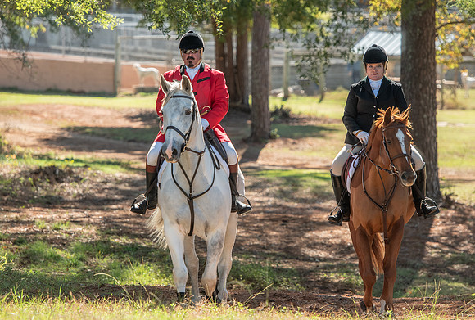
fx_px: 3474
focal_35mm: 262
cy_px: 169
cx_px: 236
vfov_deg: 5.3
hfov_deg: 7.8
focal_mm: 165
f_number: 4
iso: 280
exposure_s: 1/320
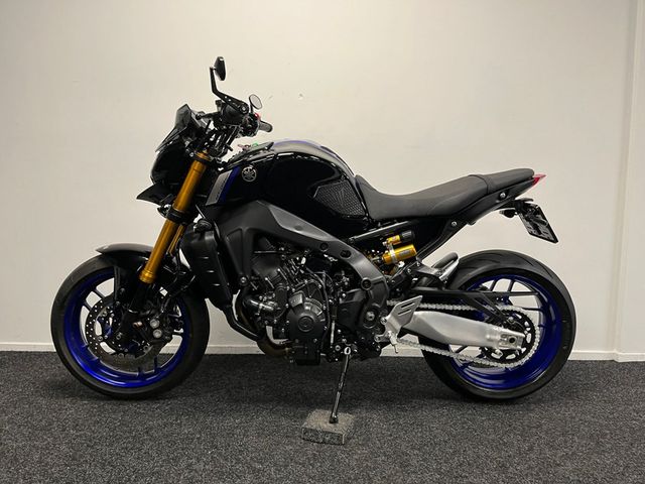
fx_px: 484
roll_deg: -0.3
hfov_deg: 67.3
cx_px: 322
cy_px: 242
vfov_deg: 53.1
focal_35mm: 26
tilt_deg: -5.6
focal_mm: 5.1
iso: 100
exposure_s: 1/50
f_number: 1.6
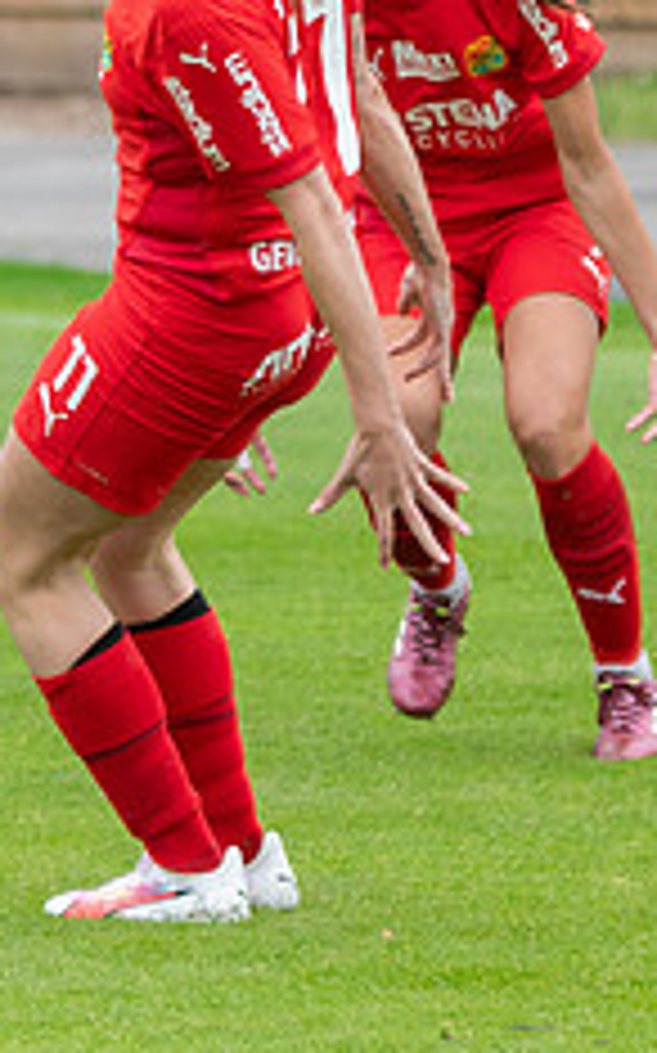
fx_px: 15489
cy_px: 67
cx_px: 103
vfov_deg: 3.9
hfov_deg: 2.4
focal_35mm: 540
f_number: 3.2
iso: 400
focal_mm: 112
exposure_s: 1/1600
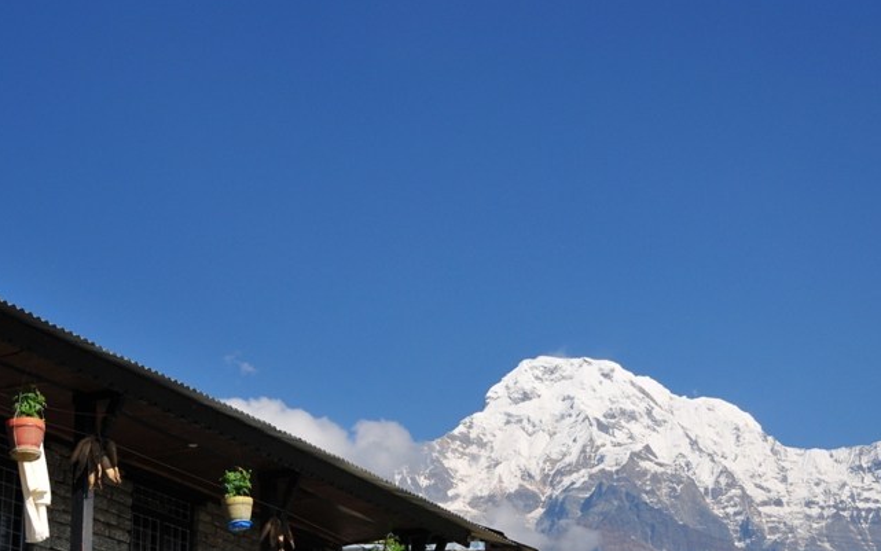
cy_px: 394
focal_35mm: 66
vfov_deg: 19.7
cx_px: 410
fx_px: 1581
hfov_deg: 31.1
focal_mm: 27
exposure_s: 1/3200
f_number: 4
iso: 200
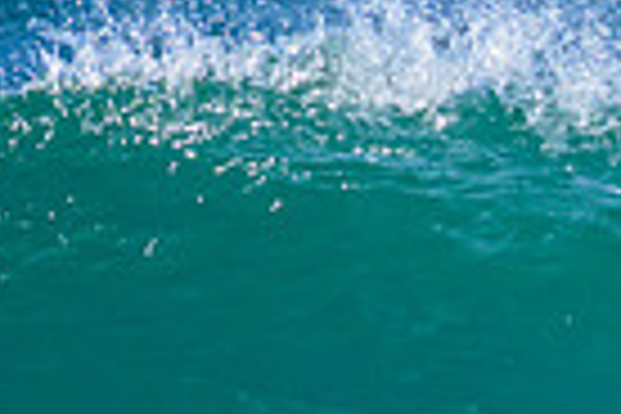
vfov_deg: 0.3
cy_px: 398
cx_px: 859
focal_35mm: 4598
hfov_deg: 0.4
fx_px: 79309
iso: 1400
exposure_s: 1/2000
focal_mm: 800
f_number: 11
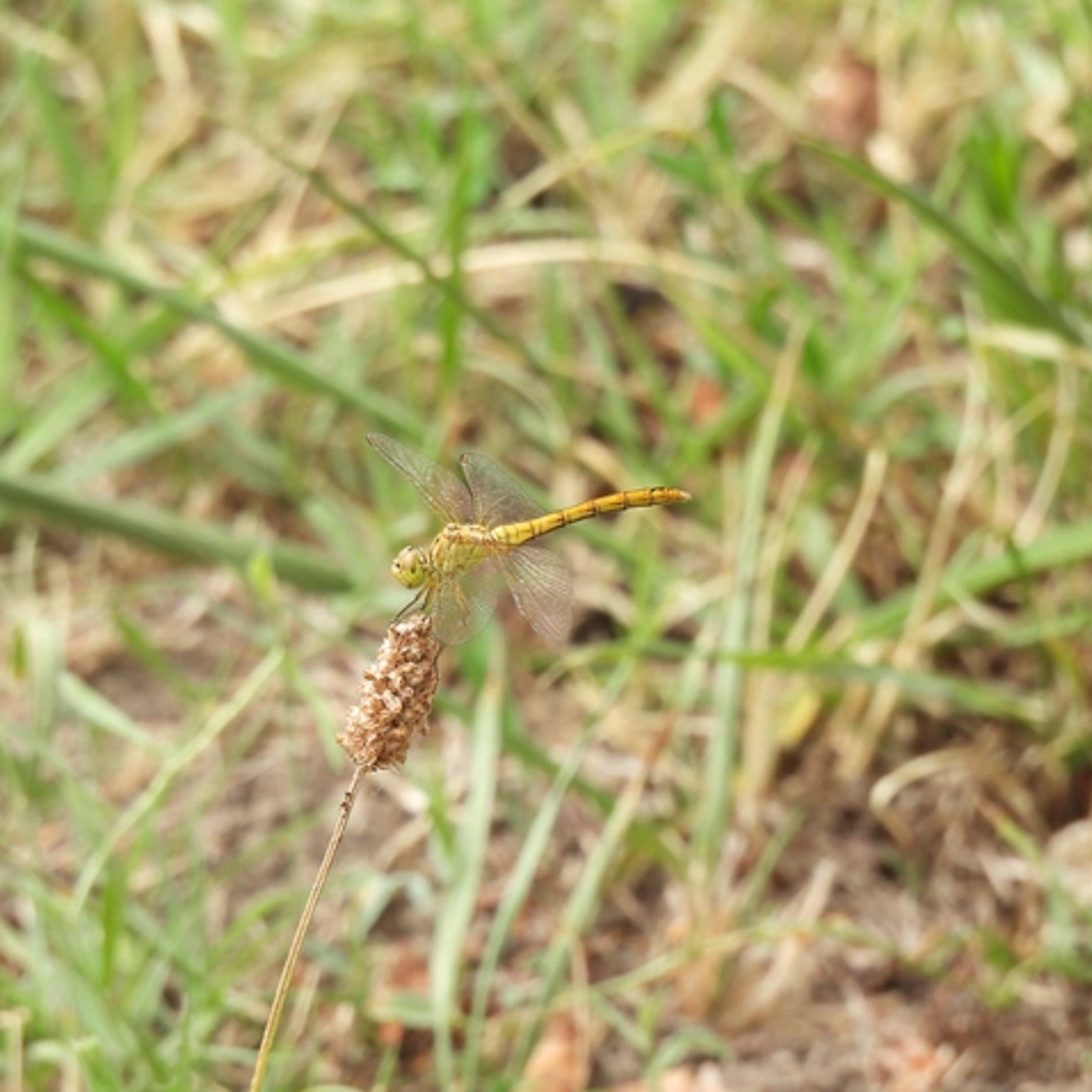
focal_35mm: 947
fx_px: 33799
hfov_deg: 1.9
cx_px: 541
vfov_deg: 1.9
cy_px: 546
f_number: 5.6
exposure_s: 1/125
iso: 100
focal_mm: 143
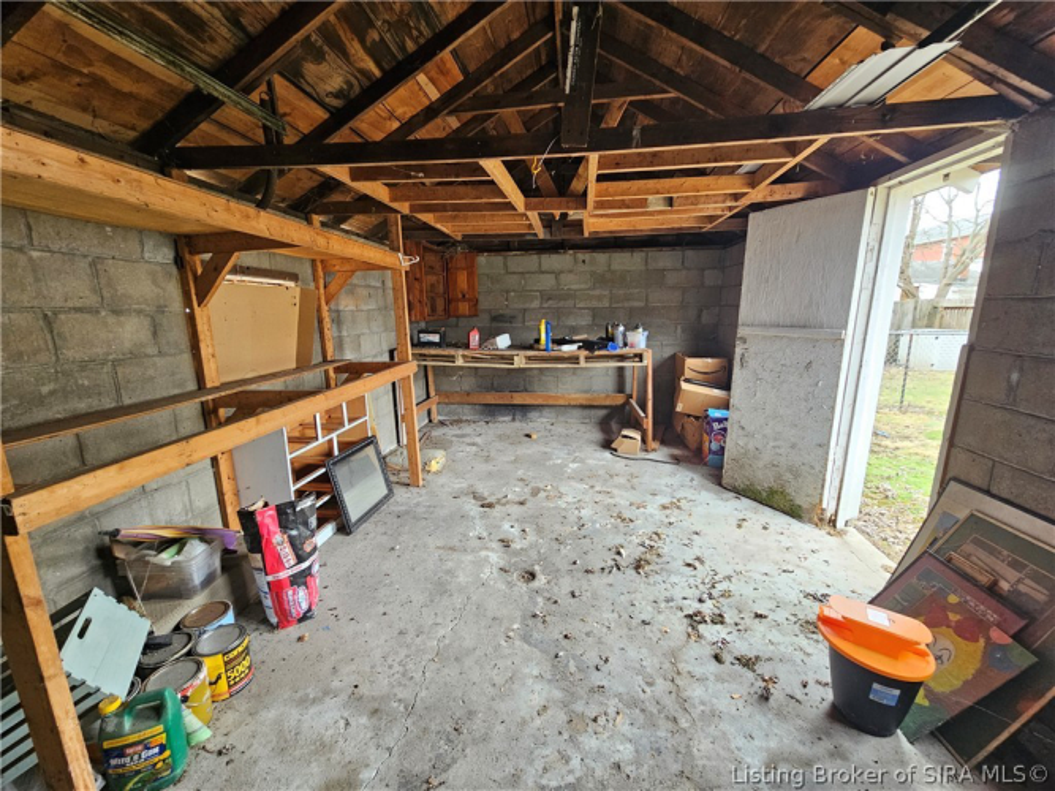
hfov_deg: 106.2
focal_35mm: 13
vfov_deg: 89.9
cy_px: 396
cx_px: 528
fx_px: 396
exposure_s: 1/60
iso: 200
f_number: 2.2
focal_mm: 2.2
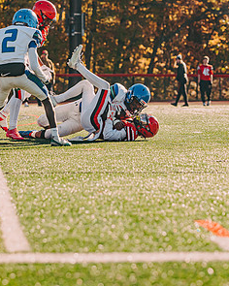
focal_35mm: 188
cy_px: 100
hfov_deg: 8.2
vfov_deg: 10.3
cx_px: 98
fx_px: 1593
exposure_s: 1/3200
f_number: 3.5
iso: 125
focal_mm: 102
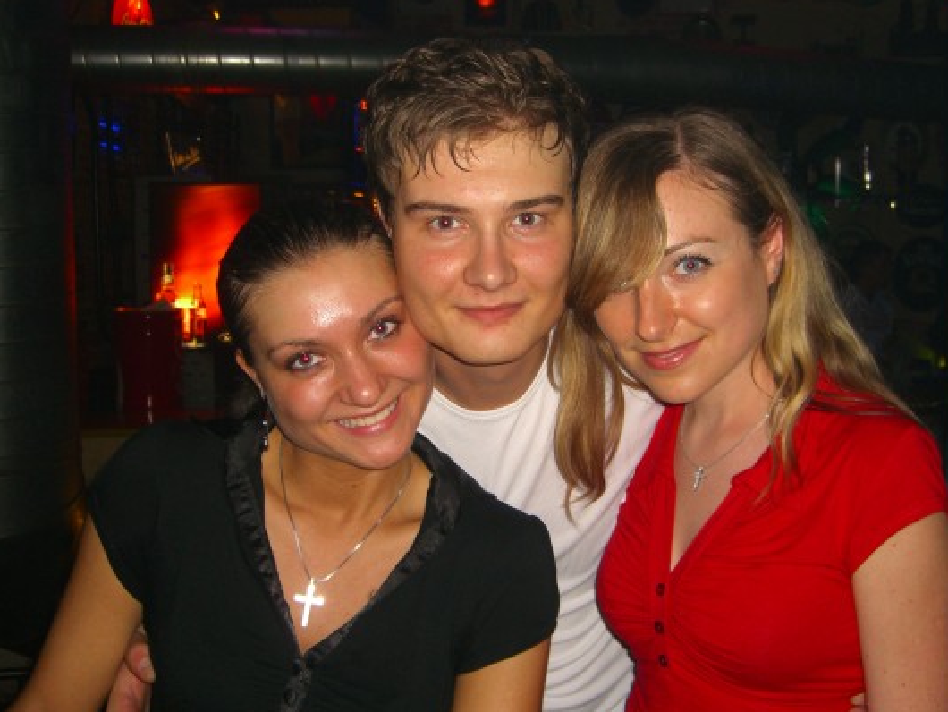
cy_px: 356
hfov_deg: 43.8
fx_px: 1178
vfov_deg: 33.6
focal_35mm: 43
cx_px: 504
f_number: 2.8
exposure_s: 1/60
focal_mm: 7.9
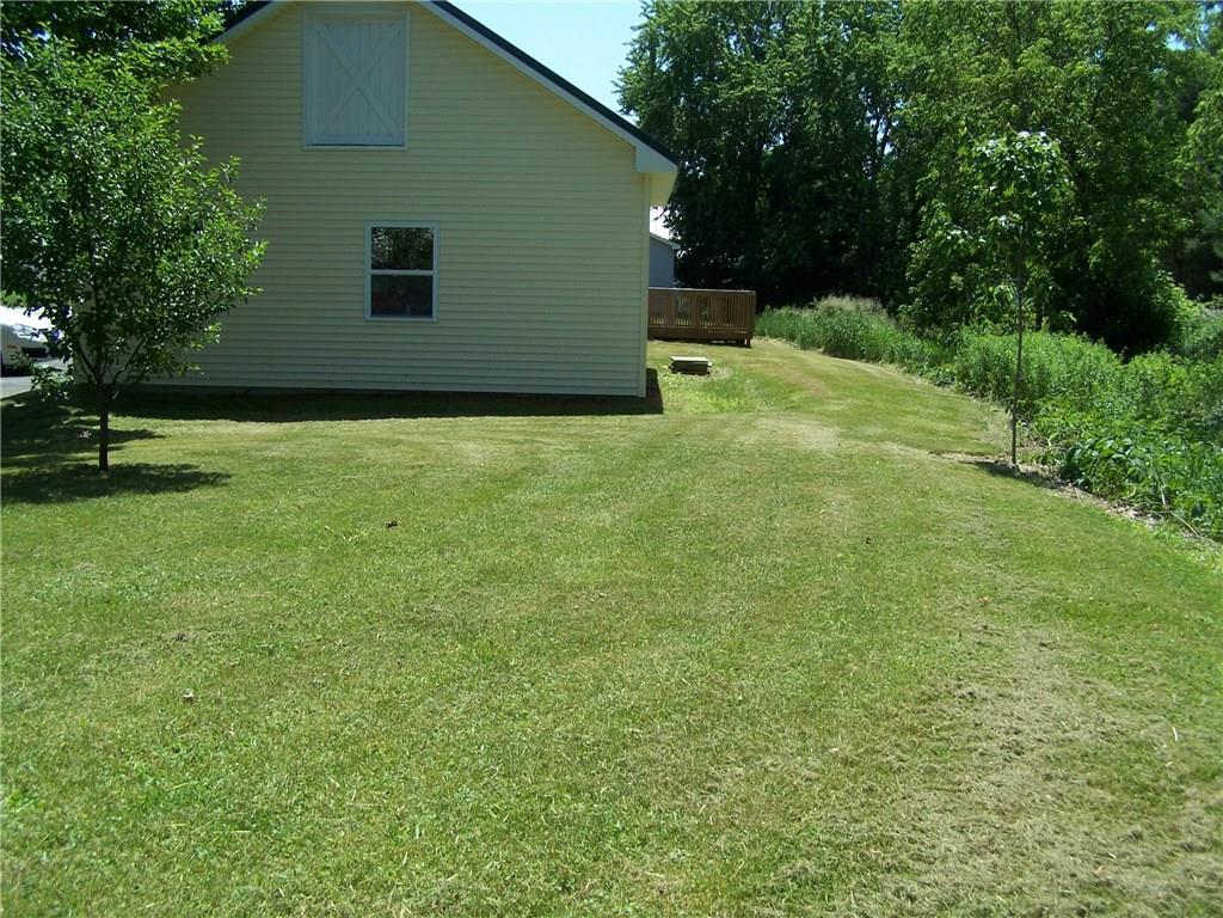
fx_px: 1343
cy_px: 459
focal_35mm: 38
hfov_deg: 49.0
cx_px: 612
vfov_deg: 37.7
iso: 80
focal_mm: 6.3
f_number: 4
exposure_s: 1/500
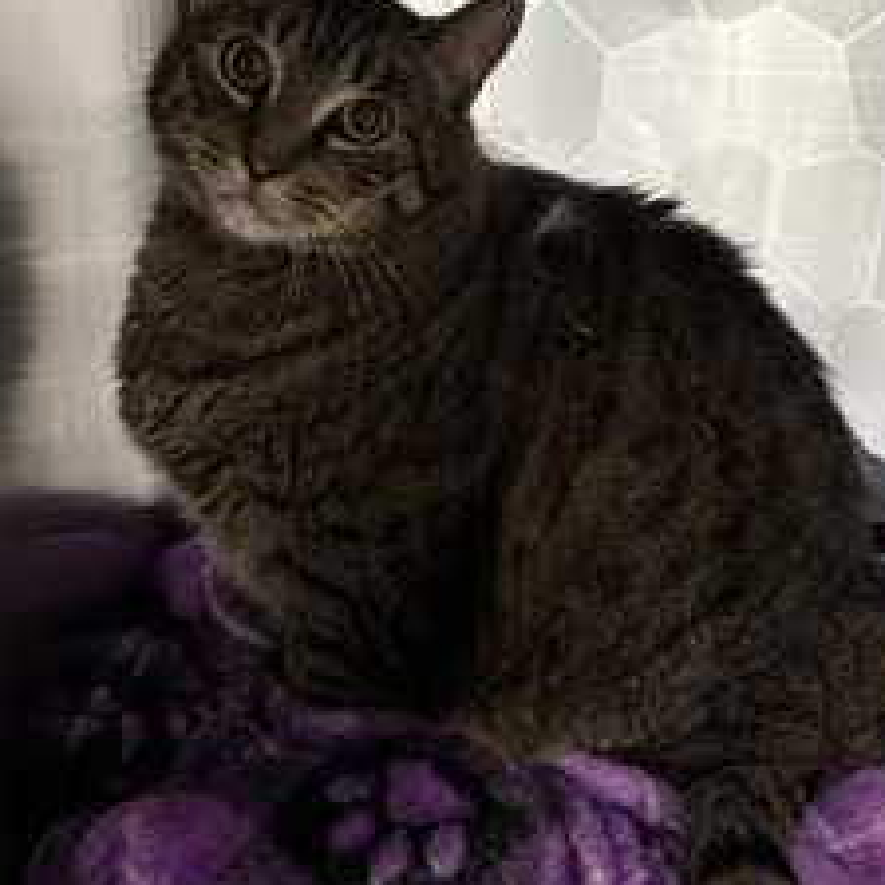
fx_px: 1244
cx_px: 492
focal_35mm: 43
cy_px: 178
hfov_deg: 39.1
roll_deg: -2.6
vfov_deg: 37.8
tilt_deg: -15.6
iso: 400
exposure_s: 1/60
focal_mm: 5.96
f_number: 1.6
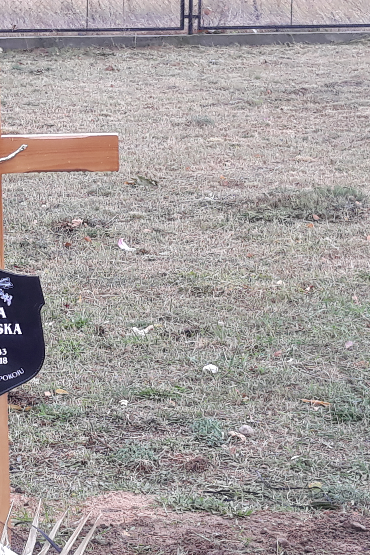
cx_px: 22
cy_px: 280
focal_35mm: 38
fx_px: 586
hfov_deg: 32.9
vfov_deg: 50.7
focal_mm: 3.71
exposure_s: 1/296
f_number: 1.7
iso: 40
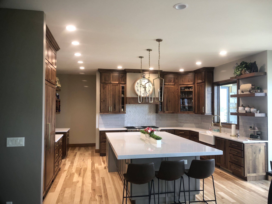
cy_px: 102
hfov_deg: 63.4
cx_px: 136
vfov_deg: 49.7
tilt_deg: +1.6
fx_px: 220
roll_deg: -0.1
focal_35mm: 28
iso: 40
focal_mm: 4
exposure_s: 1/20
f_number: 1.8
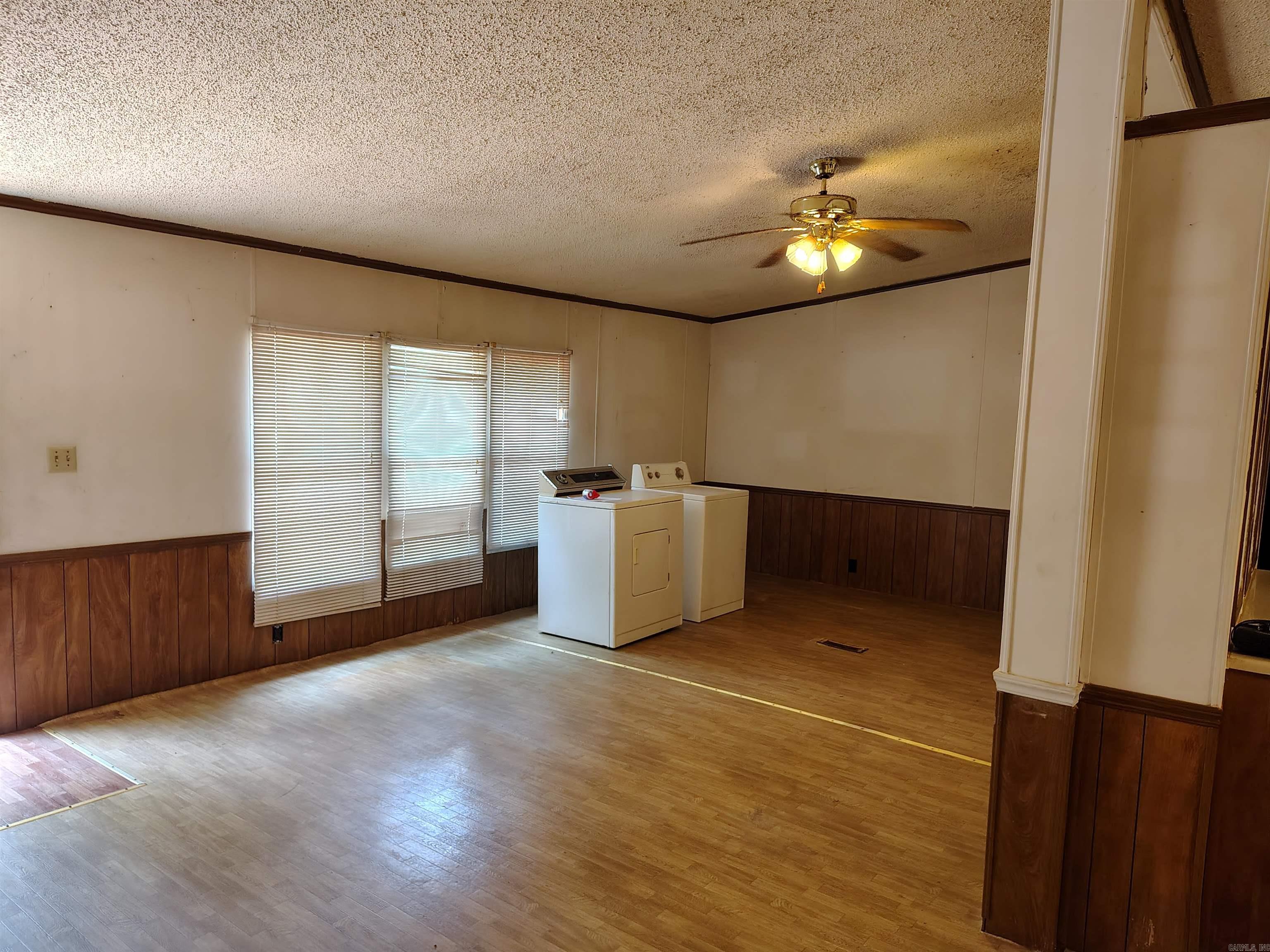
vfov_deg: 56.8
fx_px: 881
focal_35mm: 24
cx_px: 635
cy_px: 476
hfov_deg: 71.6
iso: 800
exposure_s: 1/85
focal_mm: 5.56
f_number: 1.8
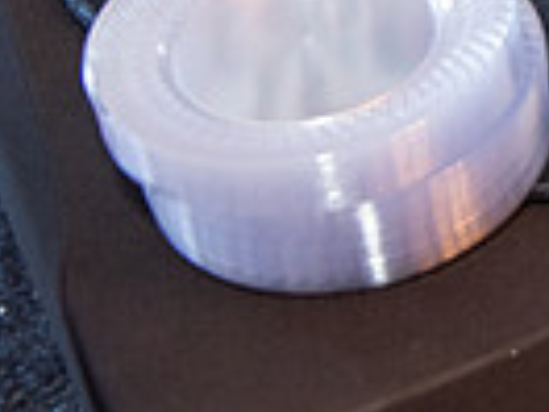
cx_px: 965
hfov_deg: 13.6
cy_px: -310
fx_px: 2078
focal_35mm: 131
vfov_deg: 10.7
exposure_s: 1/80
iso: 1600
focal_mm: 31
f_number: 3.5
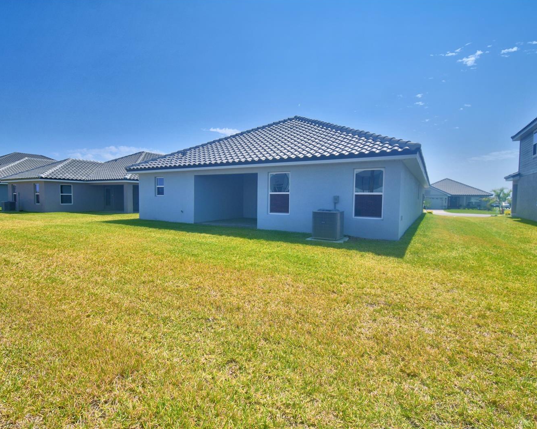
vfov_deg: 77.0
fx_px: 270
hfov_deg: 89.6
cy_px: 214
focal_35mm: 17
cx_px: 258
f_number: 4.5
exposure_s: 1/2000
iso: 100
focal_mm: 10
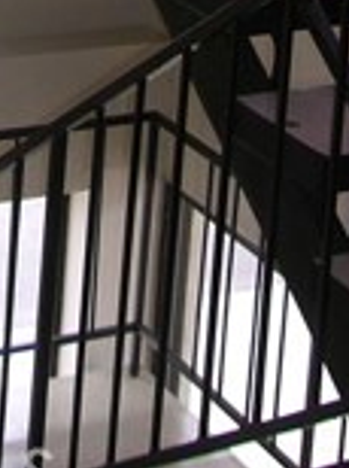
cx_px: -6
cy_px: -453
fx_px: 2130
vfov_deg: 11.4
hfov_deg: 9.3
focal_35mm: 158
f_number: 2.7
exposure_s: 1/60
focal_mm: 6.2
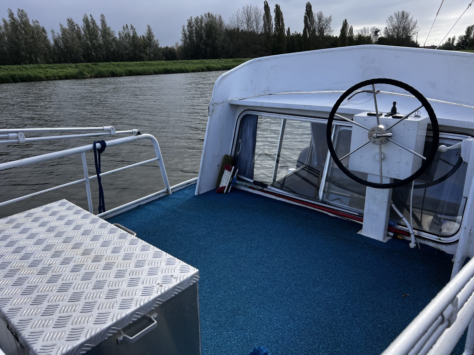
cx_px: 237
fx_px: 356
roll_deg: +0.7
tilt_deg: -17.6
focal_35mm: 26
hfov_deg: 67.3
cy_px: 178
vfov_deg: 53.1
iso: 50
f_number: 1.5
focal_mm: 5.7
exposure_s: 1/2165
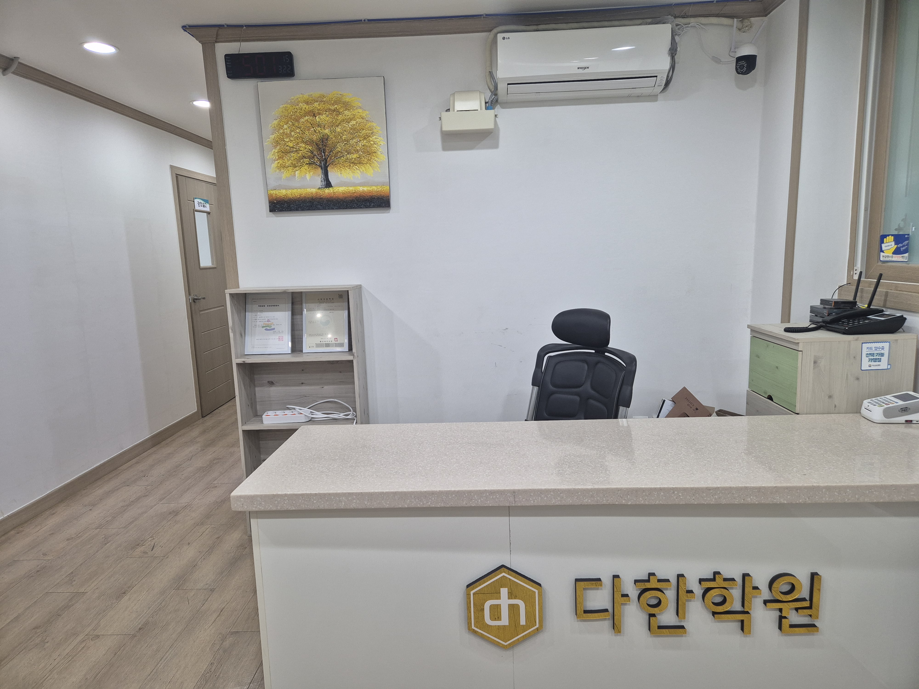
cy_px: 344
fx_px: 611
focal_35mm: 23
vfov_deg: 58.9
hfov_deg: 73.9
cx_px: 460
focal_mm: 5.4
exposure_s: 1/120
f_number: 1.8
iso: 200
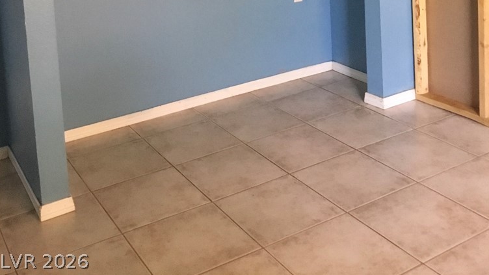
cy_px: -57
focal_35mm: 46
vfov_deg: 23.7
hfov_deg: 44.6
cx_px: 244
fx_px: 596
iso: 400
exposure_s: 1/15
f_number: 2.4
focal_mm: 3.3
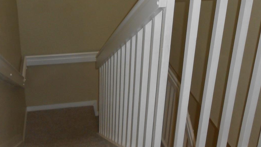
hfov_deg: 46.0
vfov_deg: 26.3
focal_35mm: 44
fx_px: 304
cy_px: 18
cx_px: 100
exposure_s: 1/25
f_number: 3.5
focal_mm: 4.6
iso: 200
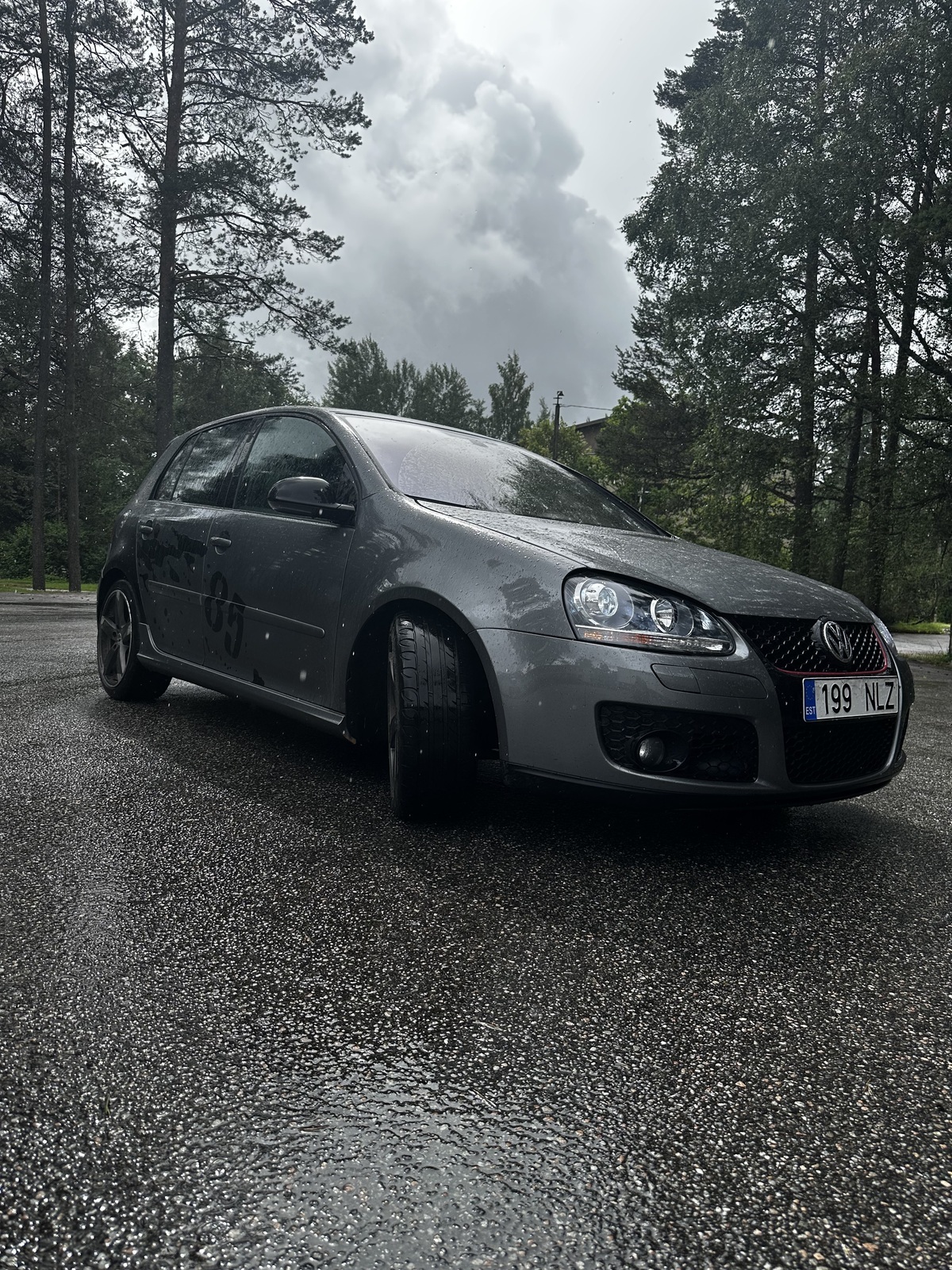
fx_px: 880
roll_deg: -3.2
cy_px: 635
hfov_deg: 56.8
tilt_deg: -3.7
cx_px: 476
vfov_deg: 71.6
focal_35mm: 24
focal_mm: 6.86
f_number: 1.78
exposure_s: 1/1949
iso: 80
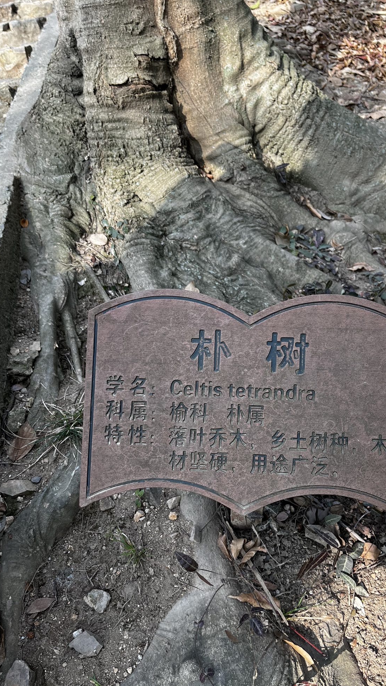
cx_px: 232
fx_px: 528
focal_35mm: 29
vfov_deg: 66.1
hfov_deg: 40.0
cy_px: 350
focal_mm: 5.1
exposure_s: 1/316
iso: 50
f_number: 1.6
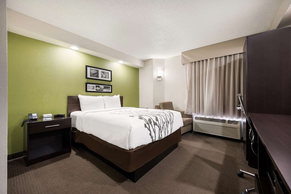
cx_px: 146
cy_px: 97
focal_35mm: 14
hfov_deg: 104.3
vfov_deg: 81.2
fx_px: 113
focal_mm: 14
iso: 250
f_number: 8
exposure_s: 1
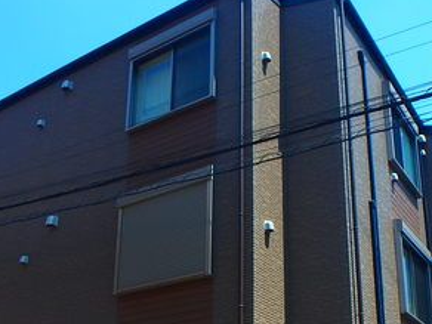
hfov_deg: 41.2
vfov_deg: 30.0
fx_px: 574
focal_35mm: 46
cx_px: 231
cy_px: 300
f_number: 3.5
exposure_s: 1/800
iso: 125
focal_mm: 3.7
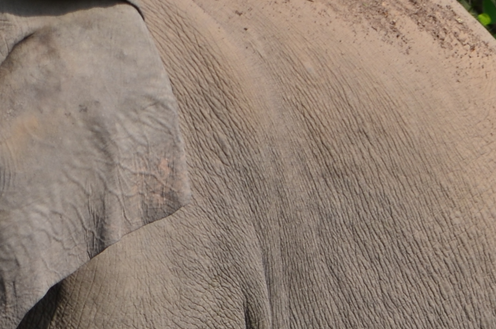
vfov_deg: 0.8
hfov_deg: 1.3
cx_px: -4
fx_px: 22410
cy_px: 361
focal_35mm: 1630
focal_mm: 280
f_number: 8
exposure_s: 1/250
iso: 100
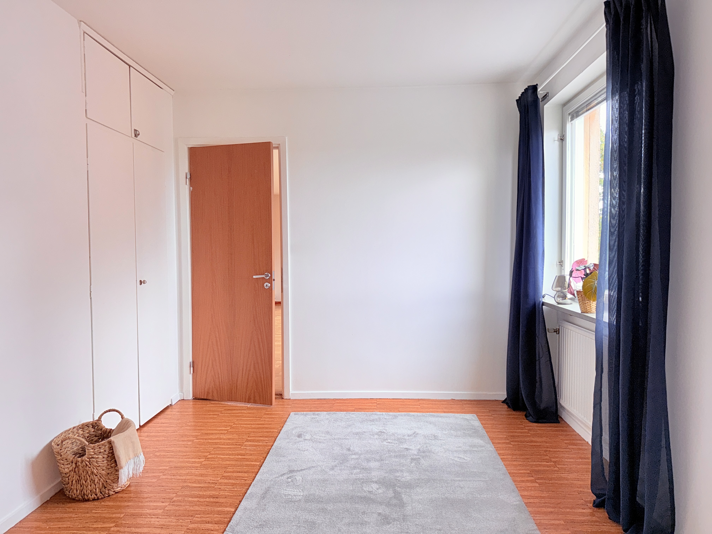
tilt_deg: -1.8
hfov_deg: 71.6
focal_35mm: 24
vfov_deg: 56.8
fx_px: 494
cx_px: 356
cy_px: 267
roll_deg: -0.1
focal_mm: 6.76
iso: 80
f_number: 1.78
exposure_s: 1/154
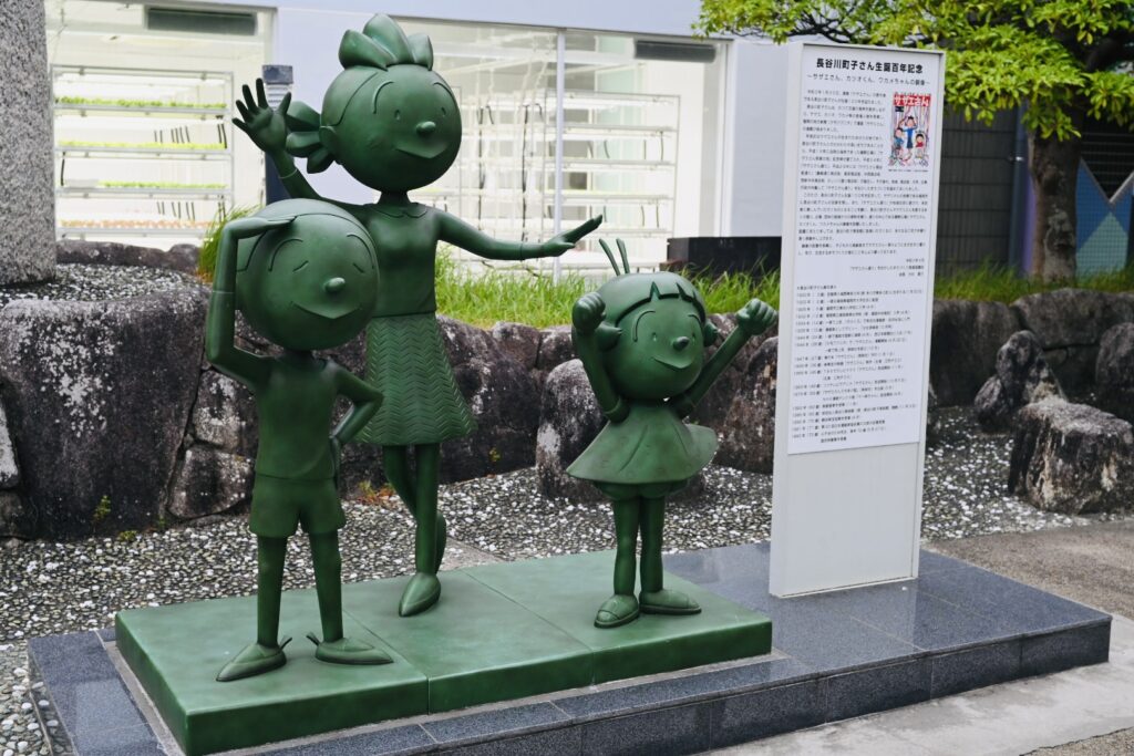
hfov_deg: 46.4
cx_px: 567
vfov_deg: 31.9
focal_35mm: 42
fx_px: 1323
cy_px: 378
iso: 200
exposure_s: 1/250
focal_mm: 28
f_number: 4.5
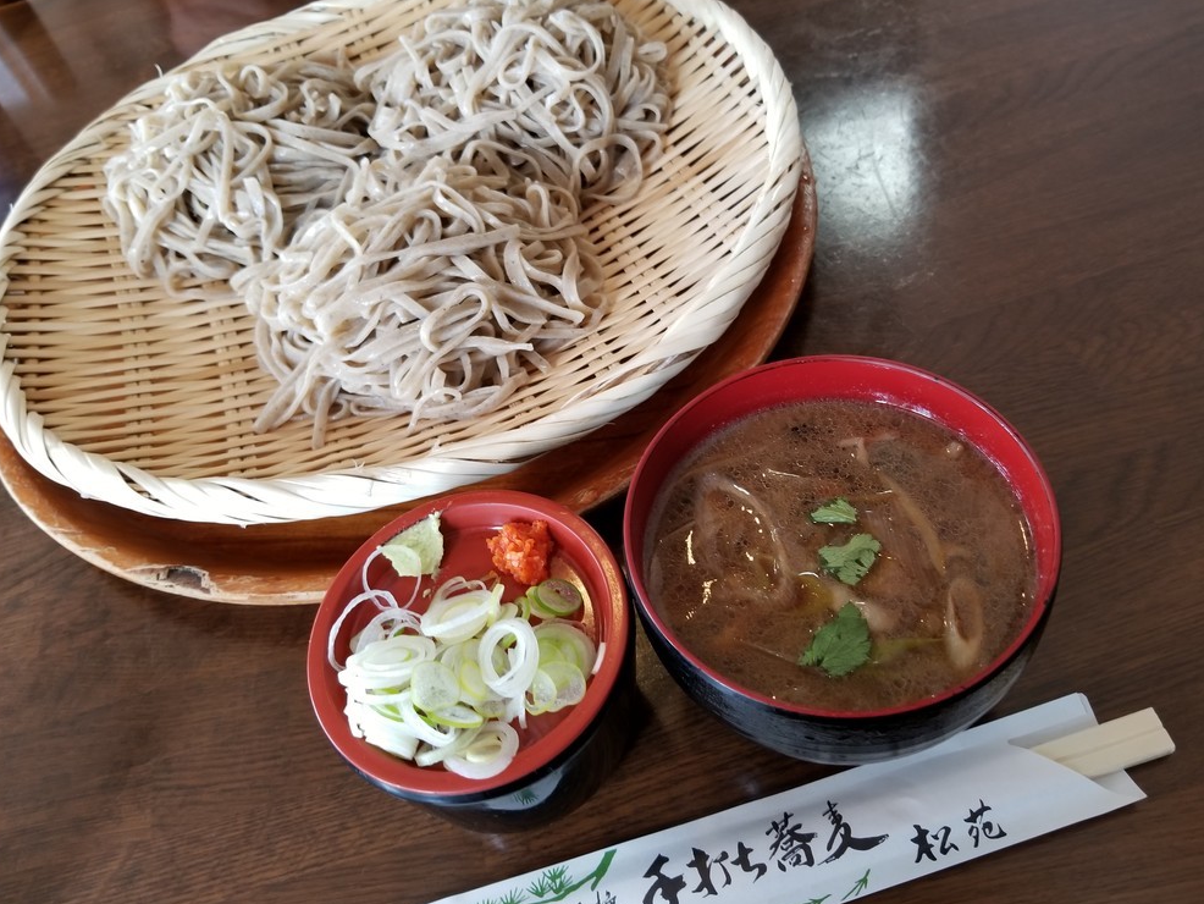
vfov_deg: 51.4
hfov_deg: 65.3
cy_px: 442
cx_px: 619
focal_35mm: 27
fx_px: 939
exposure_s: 1/50
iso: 160
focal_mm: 4.25
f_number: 1.7
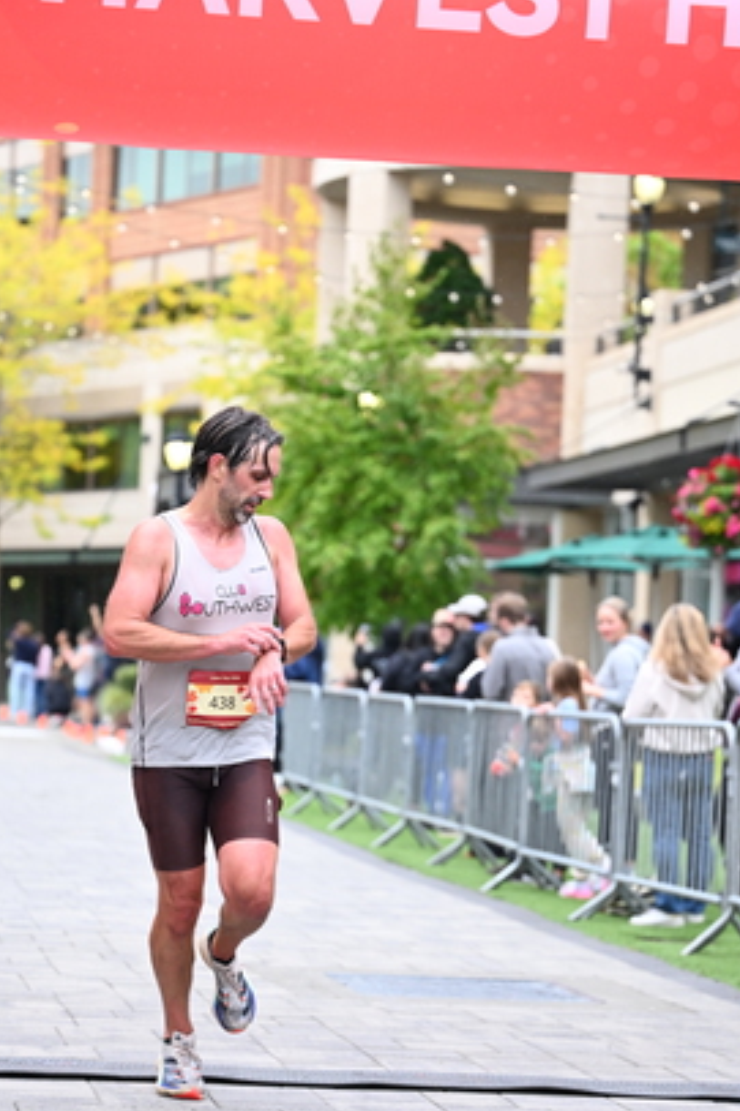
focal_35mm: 115
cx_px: 354
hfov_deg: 11.9
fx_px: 3549
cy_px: 680
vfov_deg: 17.8
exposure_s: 1/1600
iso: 1250
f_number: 2.8
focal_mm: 85
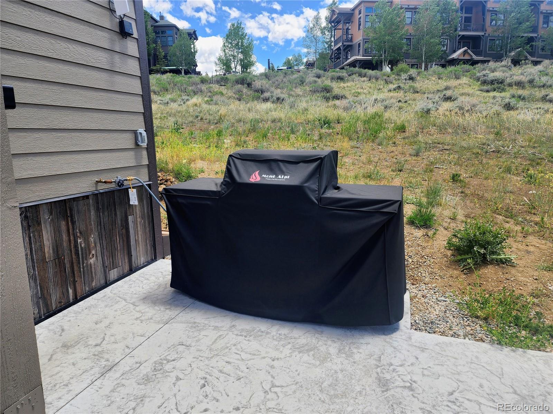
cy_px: 207
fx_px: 367
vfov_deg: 58.9
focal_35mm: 23
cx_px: 276
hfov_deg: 73.9
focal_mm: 6.4
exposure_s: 1/397
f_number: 1.8
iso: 12
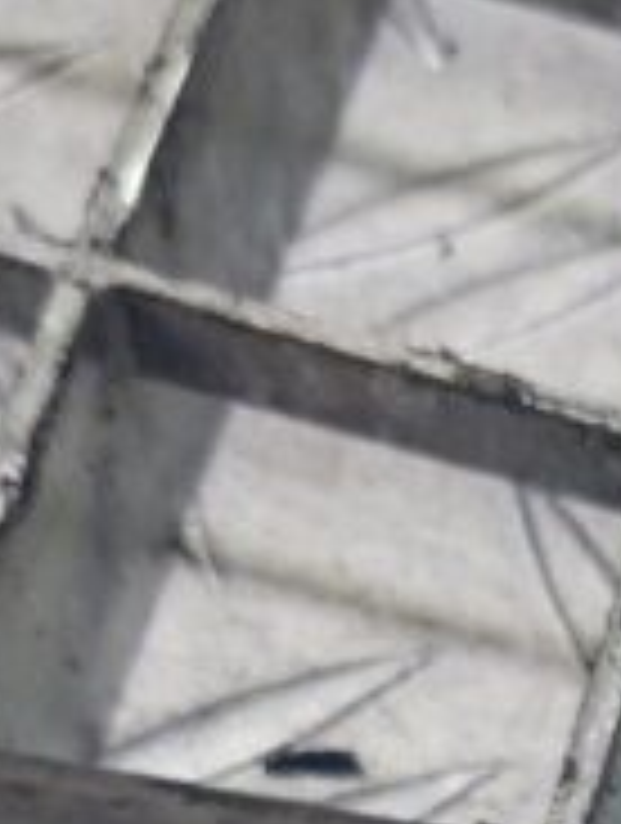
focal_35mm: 109
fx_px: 2598
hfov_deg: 12.9
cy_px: 1279
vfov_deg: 16.3
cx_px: 954
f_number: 1.8
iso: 100
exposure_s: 1/50
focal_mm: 5.23
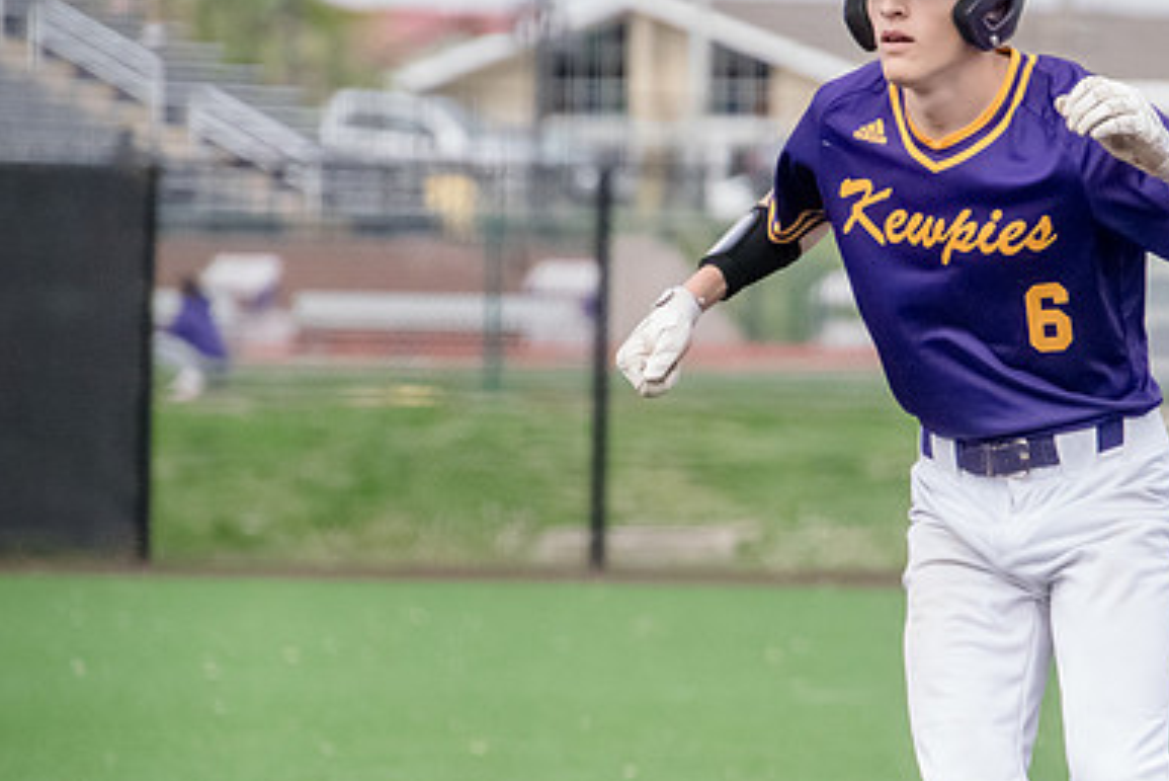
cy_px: 369
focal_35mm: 542
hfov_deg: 3.8
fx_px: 17606
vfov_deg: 2.5
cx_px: 853
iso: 5000
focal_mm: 240
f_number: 6.3
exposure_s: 1/2500
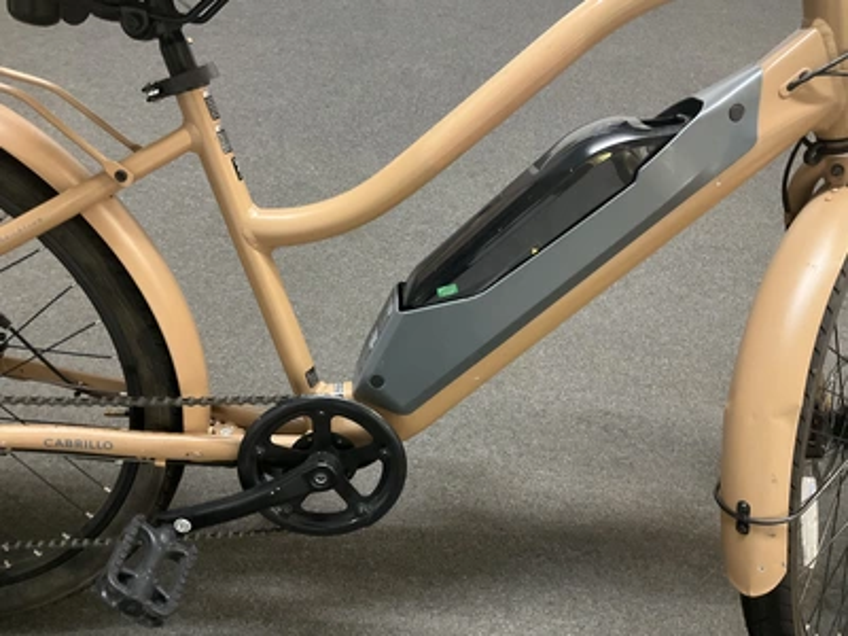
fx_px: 710
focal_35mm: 29
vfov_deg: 48.2
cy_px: 318
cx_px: 424
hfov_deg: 61.7
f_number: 1.8
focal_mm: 3
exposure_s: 1/30
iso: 320
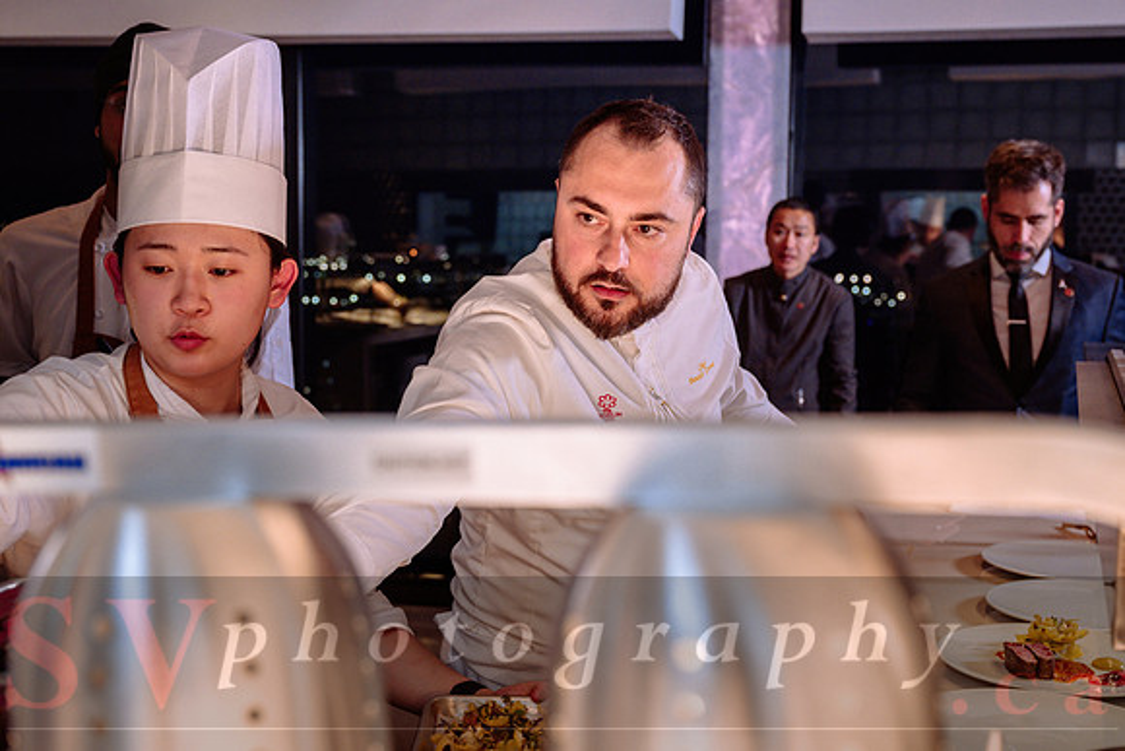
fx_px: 1353
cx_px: 605
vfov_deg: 31.0
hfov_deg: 45.1
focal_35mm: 43
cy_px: 350
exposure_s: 1/160
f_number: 4.5
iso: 800
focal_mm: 40
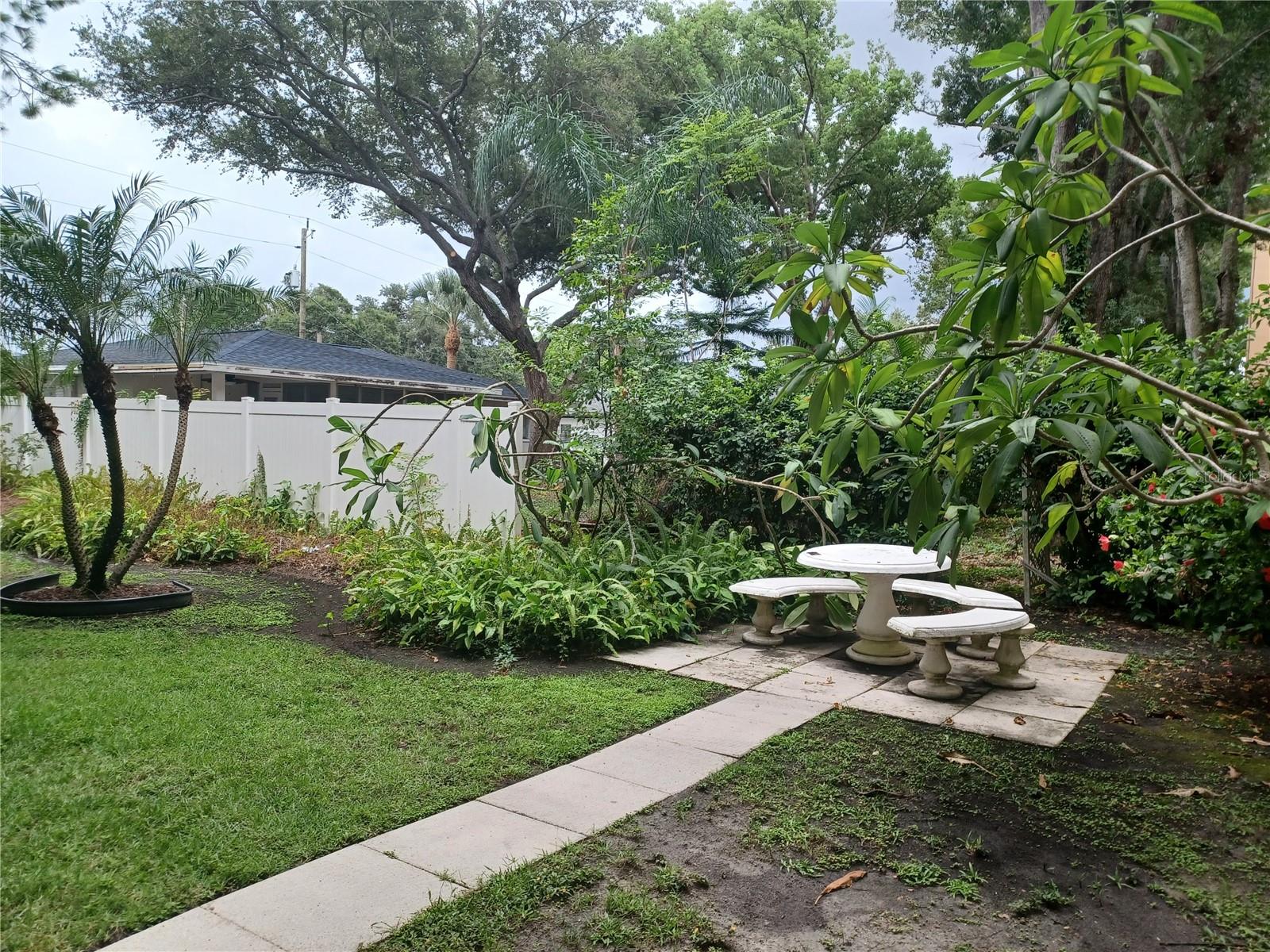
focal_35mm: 25
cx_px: 635
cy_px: 476
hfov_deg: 69.4
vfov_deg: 54.9
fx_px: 917
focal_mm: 4.6
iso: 50
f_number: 1.8
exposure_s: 1/120
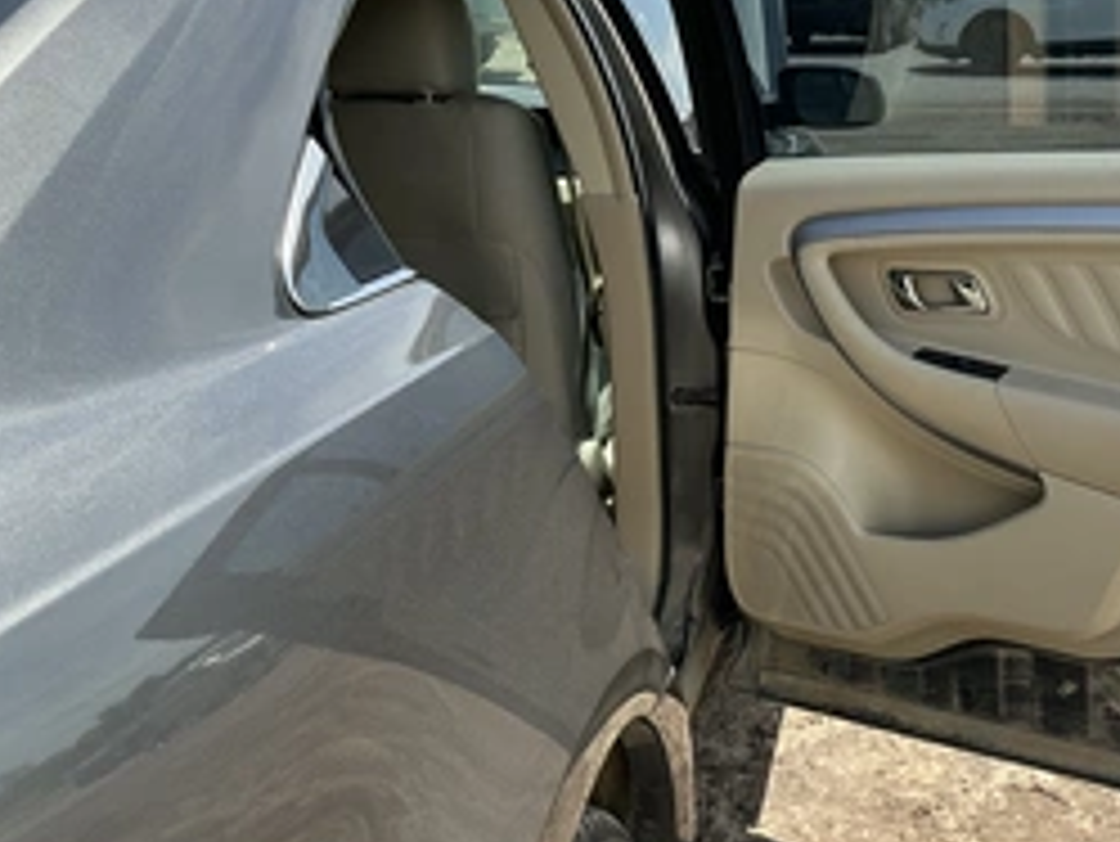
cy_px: 324
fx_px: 1457
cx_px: 778
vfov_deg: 32.1
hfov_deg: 41.3
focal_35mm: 45
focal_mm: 3
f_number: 1.8
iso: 25
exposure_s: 1/869
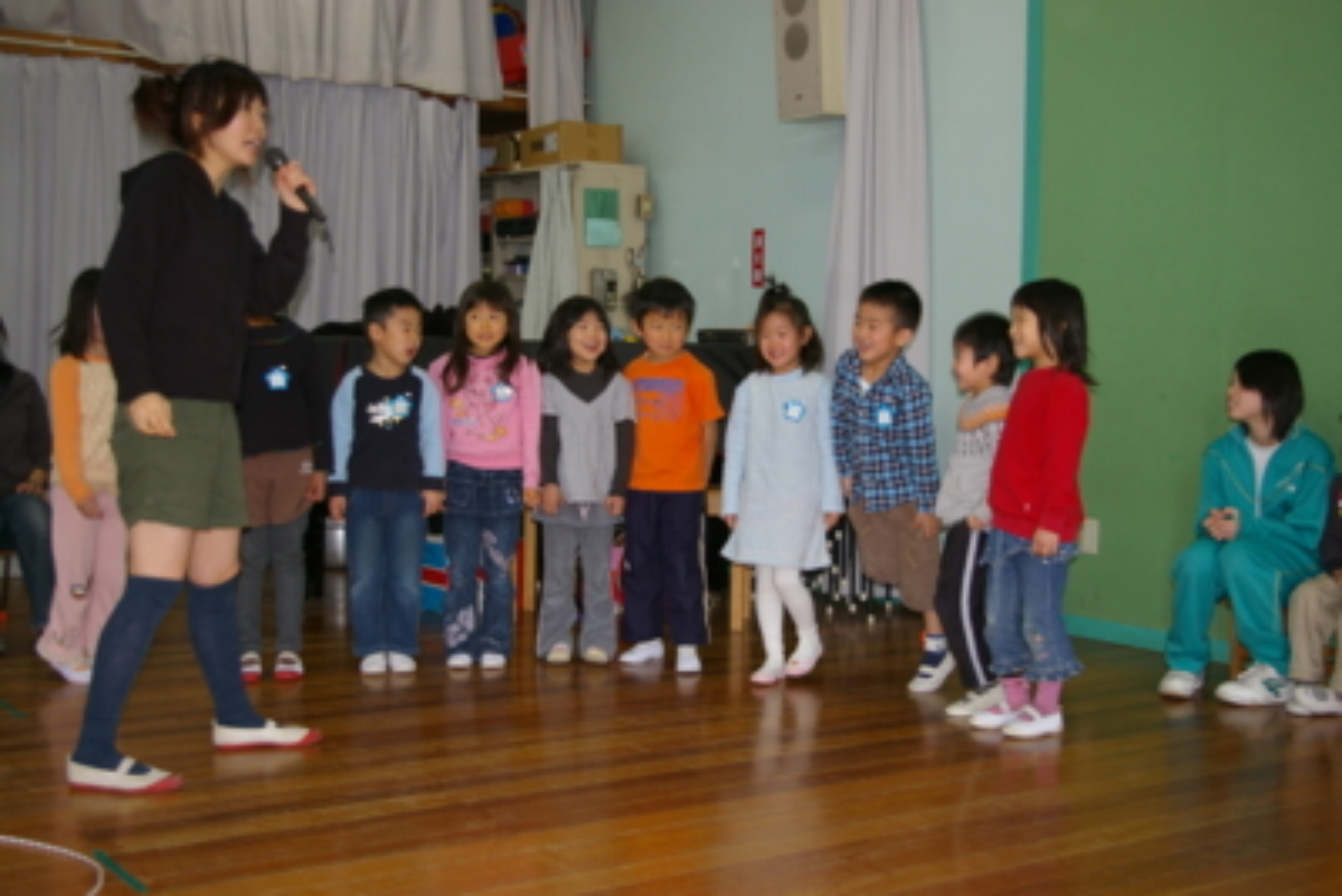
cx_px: 671
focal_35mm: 46
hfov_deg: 42.3
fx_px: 1734
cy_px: 448
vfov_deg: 29.0
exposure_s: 1/45
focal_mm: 31
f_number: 4
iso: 200
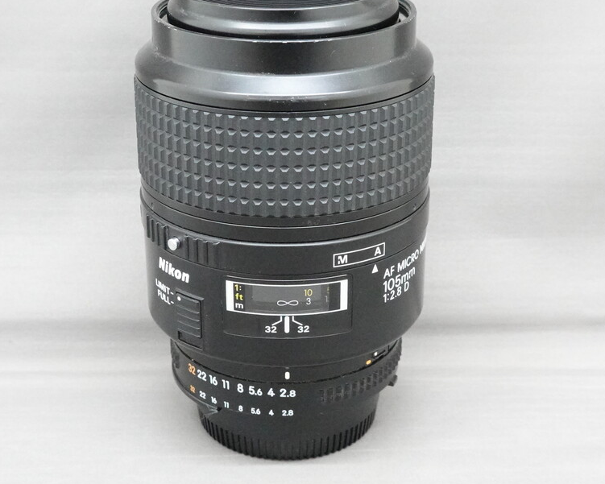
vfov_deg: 22.1
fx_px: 1236
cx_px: 295
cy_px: 197
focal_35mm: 69
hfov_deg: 27.5
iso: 4000
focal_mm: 16.86
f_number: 5.6
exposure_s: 1/50
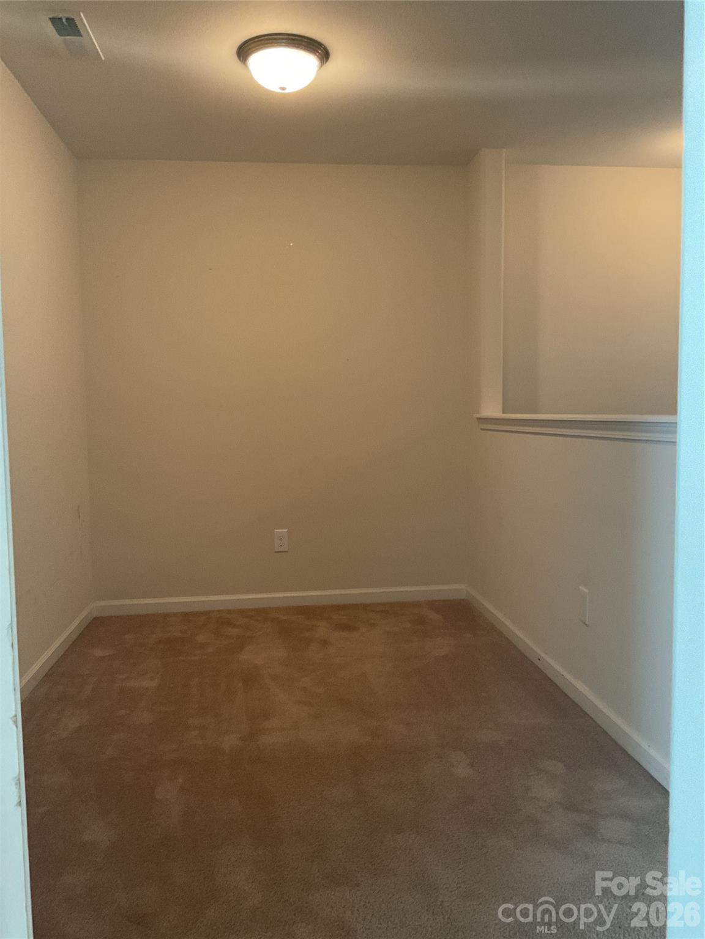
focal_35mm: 29
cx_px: 352
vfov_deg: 61.7
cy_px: 470
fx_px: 787
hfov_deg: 48.2
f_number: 1.8
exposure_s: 1/60
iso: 160
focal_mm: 3
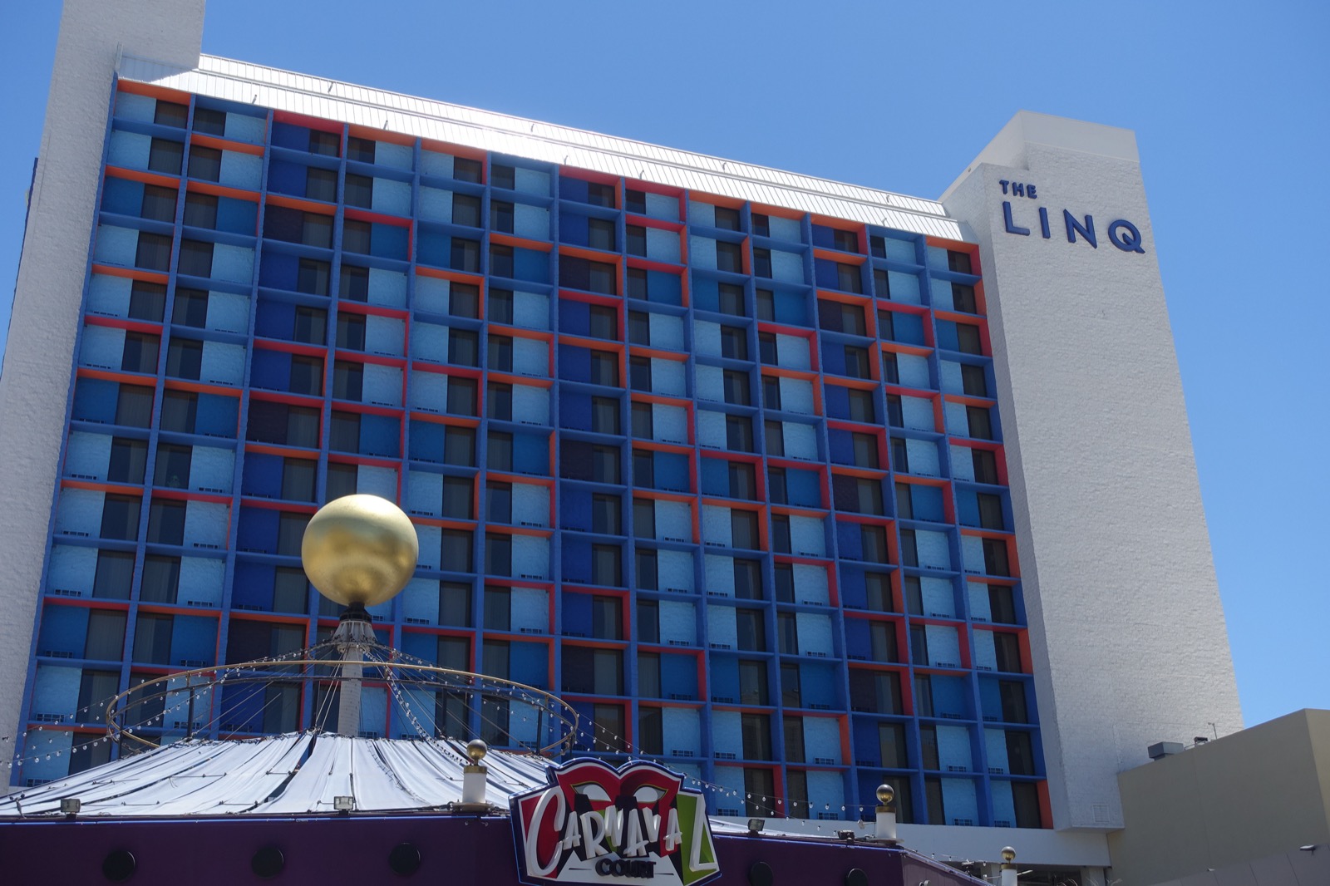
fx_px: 1514
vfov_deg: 32.6
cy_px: 443
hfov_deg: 47.4
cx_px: 665
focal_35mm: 41
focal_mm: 14.9
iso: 125
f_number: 4
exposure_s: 1/125
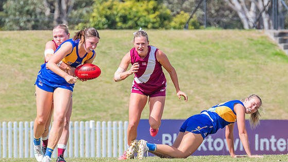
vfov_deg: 1.4
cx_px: 105
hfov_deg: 2.5
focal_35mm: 869
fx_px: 6633
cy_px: 80
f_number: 9
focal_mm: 420
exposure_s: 1/1250
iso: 800
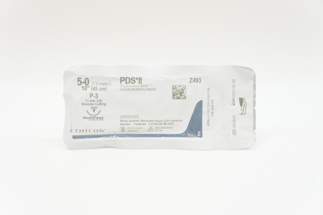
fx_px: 484
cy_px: 108
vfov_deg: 25.0
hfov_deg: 36.9
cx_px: 162
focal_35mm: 54
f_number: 6.3
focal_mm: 36
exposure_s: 1/40
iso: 400
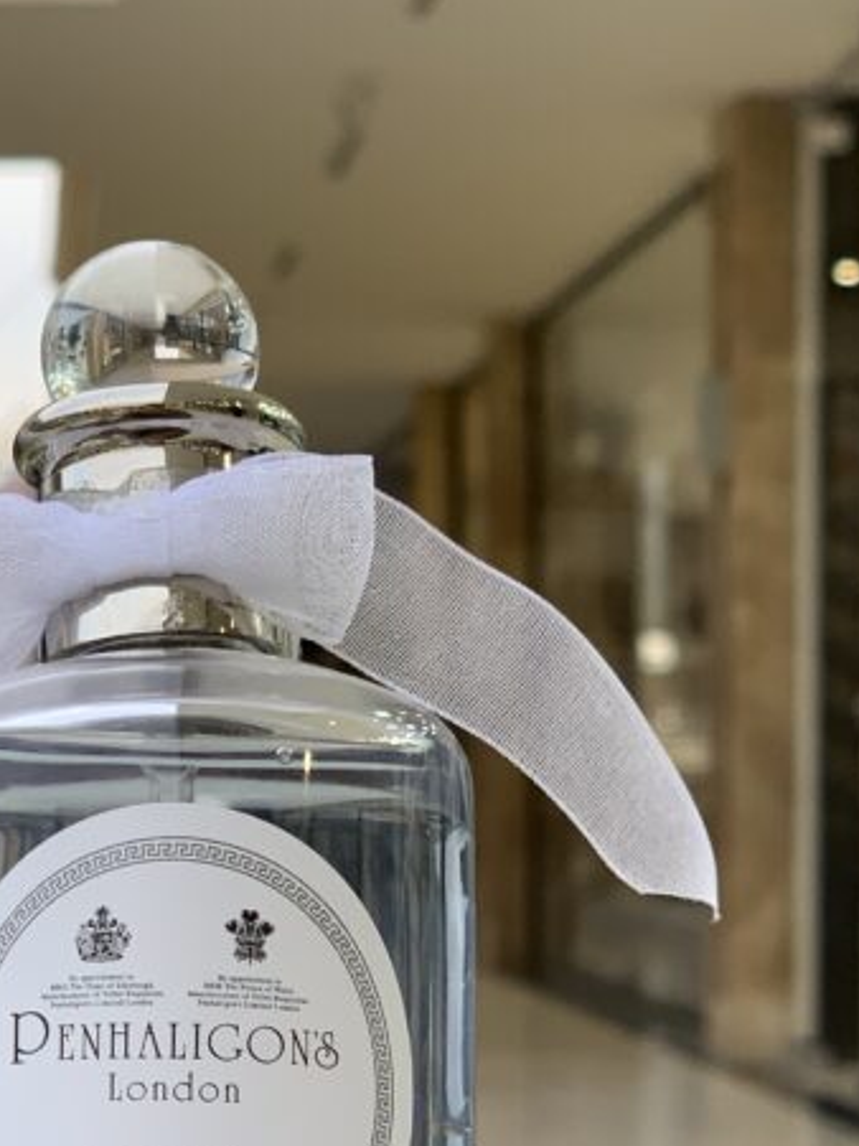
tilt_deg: -0.9
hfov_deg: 12.5
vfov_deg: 16.6
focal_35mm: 118
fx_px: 3906
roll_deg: +0.2
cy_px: 882
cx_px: 180
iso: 50
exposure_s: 1/122
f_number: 2.4
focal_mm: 6
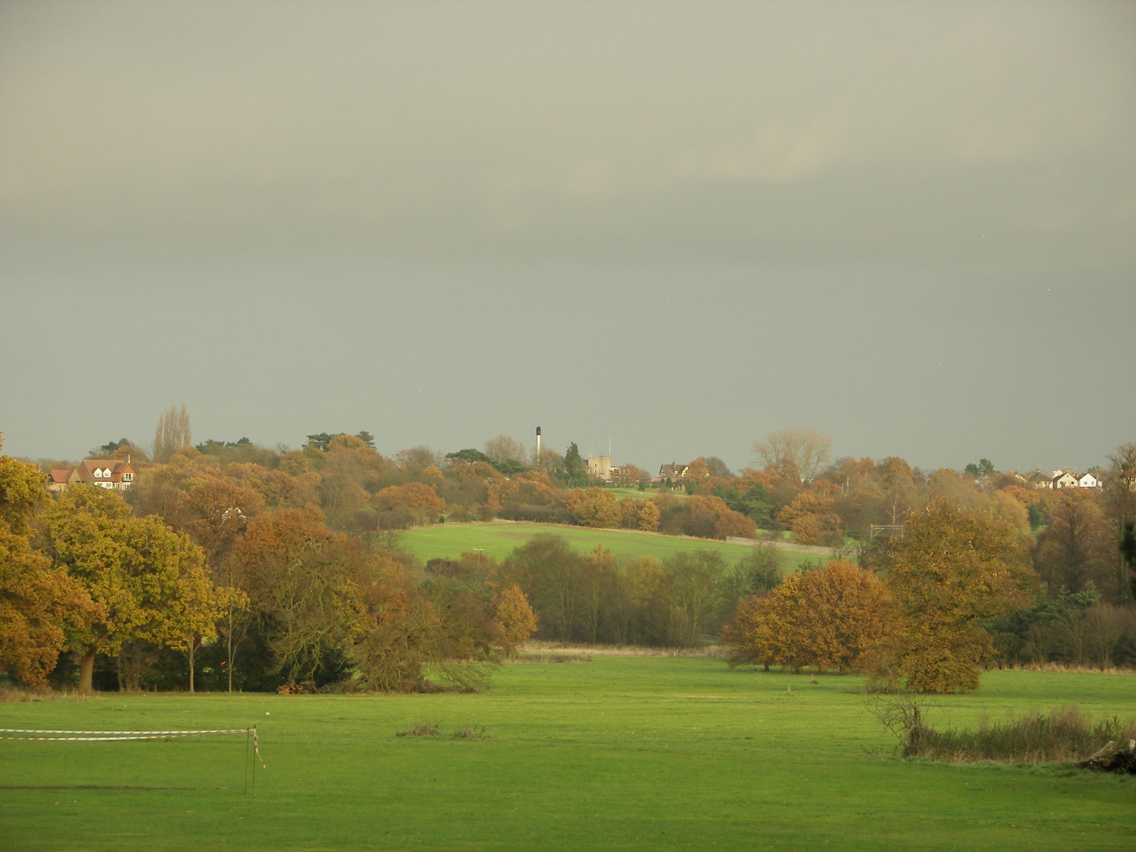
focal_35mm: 138
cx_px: 568
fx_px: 4529
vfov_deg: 10.7
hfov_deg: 14.3
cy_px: 426
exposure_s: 1/60
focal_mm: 22.8
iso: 50
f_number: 3.2
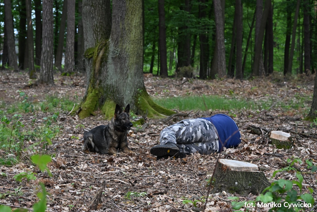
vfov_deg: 12.5
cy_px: 106
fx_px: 969
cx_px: 158
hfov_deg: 18.6
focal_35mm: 110
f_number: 11
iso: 800
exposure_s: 1/160
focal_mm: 110
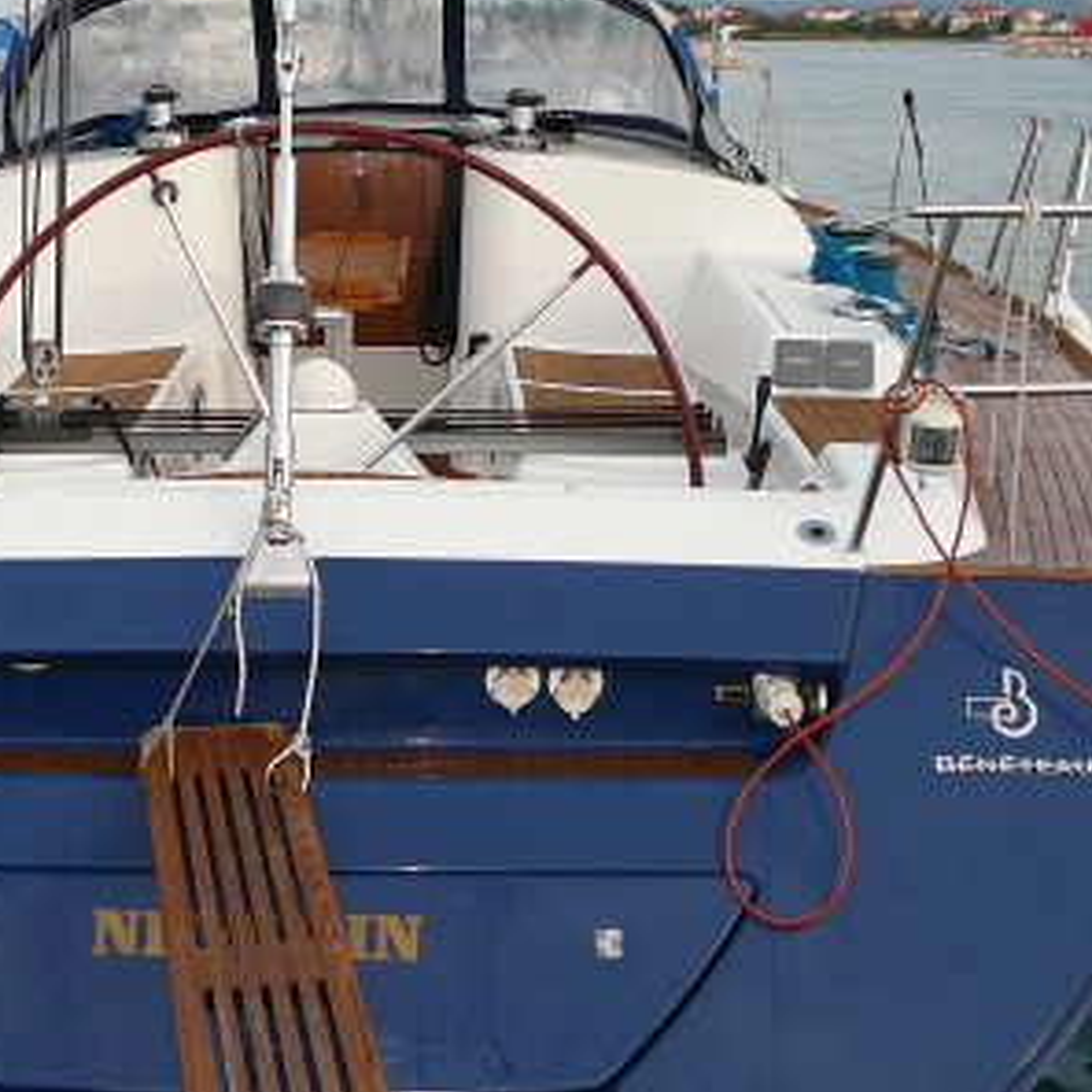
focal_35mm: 67
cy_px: 531
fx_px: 2391
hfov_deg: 25.5
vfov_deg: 25.7
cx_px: 328
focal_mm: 5.2
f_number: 2.8
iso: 80
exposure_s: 1/500
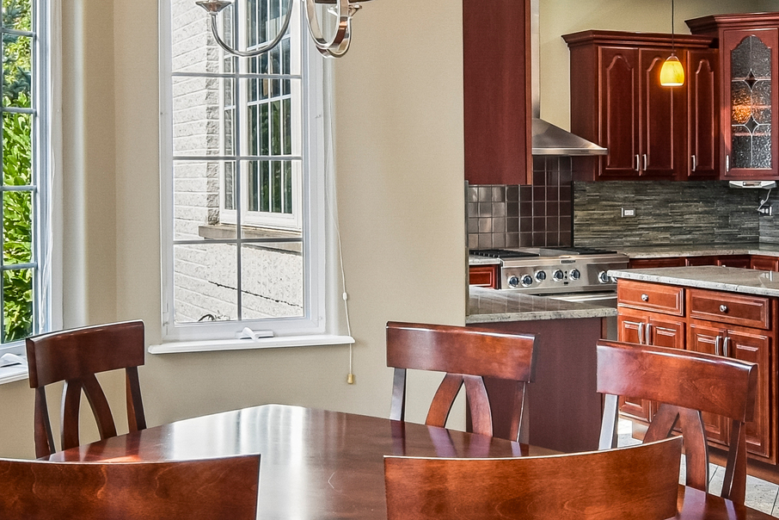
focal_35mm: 55
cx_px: 353
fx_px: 1183
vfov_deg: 24.7
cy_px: 199
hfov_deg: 36.4
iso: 400
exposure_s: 1/80
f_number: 8
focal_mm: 11
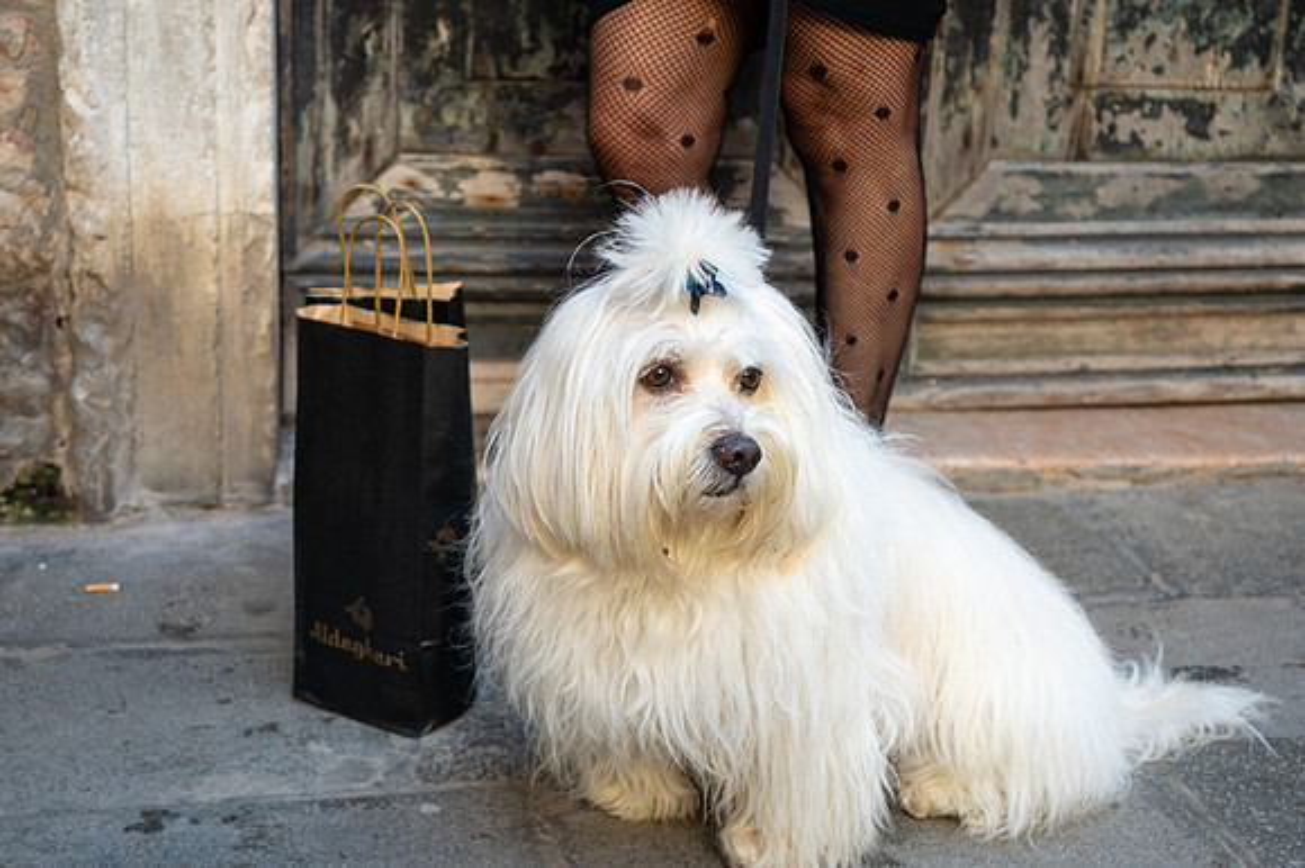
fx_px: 1811
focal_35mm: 50
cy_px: 434
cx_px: 652
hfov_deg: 39.6
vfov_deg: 27.0
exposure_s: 1/125
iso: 640
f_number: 6.3
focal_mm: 50
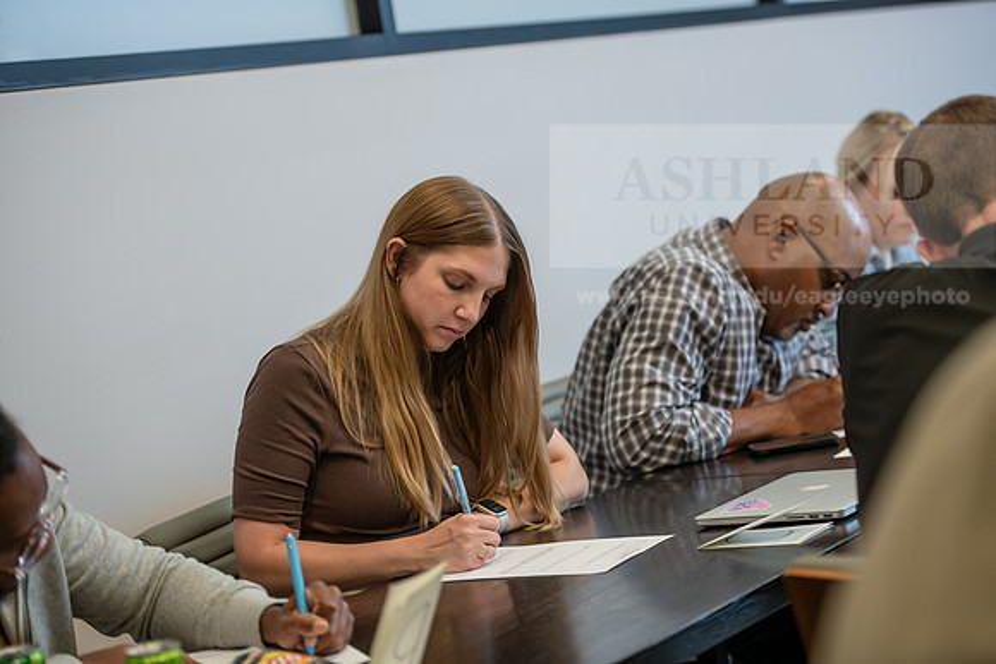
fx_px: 2546
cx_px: 498
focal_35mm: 92
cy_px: 332
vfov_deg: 14.9
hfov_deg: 22.1
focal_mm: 92
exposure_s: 1/200
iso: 800
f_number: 2.8
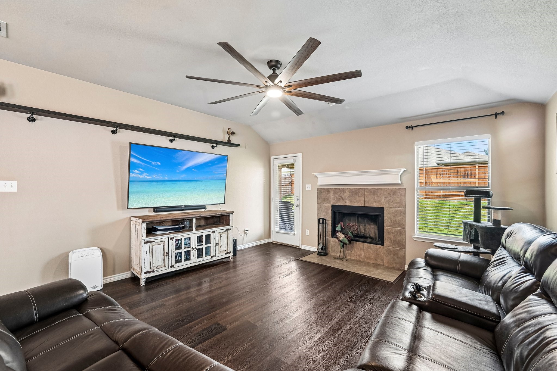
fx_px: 232
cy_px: 186
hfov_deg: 100.4
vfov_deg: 77.3
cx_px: 278
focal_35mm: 15
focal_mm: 15
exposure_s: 1/13
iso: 400
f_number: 8
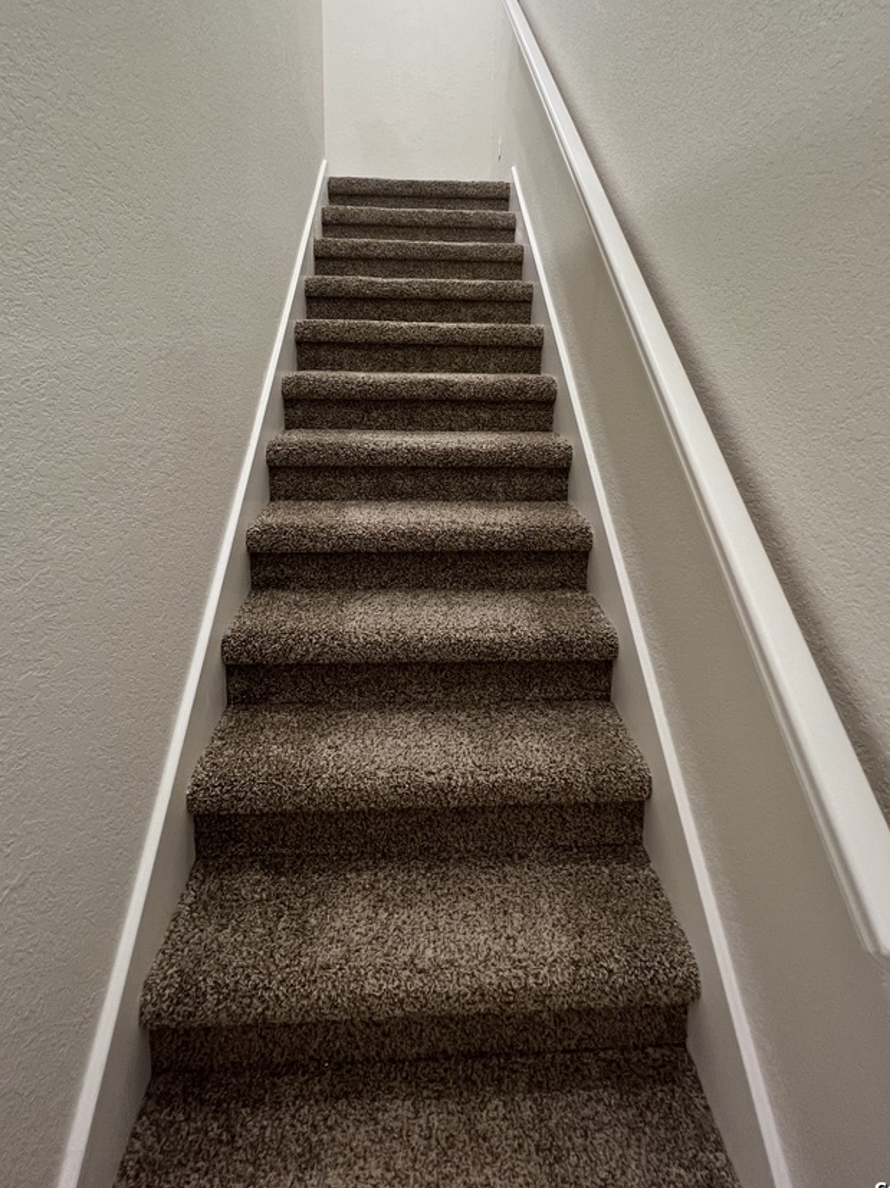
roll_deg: -1.0
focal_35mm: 17
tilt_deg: -9.9
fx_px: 583
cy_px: 446
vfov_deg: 89.2
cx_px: 446
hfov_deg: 74.7
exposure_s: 1/60
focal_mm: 1.57
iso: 320
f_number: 1.8
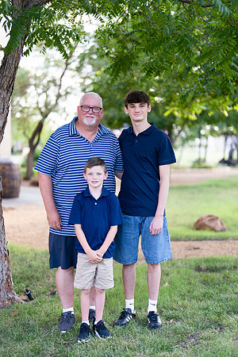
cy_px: 178
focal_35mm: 50
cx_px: 119
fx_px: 496
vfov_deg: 39.6
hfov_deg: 27.0
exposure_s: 1/800
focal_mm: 50
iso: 200
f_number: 1.2
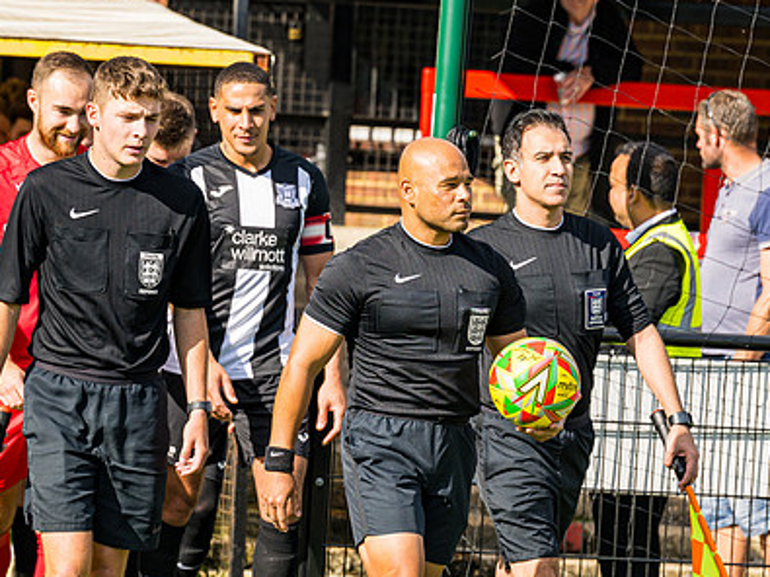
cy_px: 390
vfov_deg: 5.9
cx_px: 394
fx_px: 5559
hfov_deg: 7.9
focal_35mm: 250
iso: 100
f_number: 4
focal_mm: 120
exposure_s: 1/1600
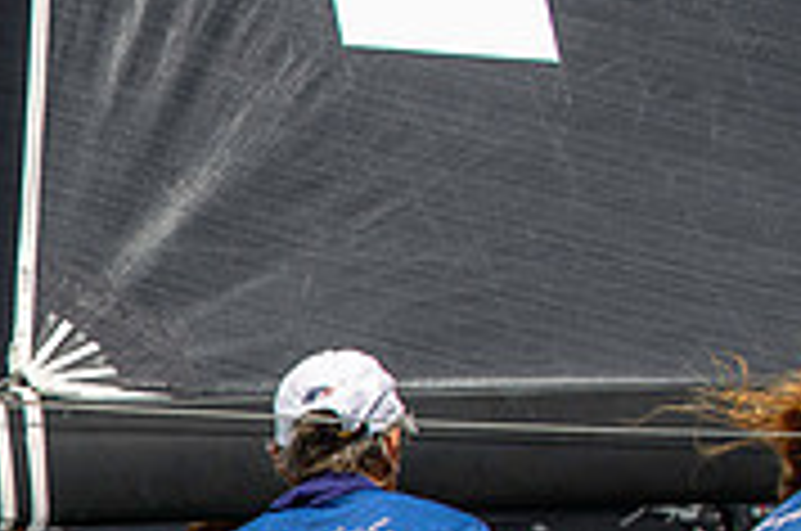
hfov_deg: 6.7
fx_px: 6707
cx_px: -656
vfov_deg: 4.5
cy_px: 732
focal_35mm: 302
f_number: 5
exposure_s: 1/5000
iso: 400
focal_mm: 80
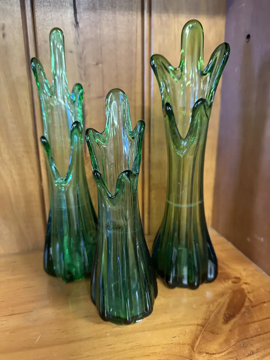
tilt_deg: -15.9
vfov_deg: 71.6
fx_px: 250
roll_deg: +1.5
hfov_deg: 56.8
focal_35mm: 24
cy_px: 180
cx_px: 135
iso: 800
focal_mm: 6.86
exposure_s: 1/50
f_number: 1.78
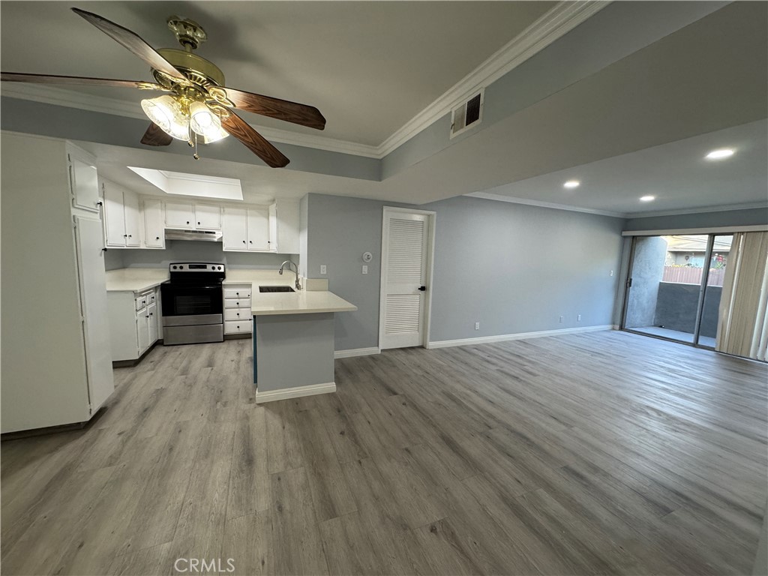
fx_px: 311
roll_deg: -2.5
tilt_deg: -7.2
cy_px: 288
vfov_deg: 85.7
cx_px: 384
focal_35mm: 14
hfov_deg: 102.1
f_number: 2.2
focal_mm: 2.22
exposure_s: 1/120
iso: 250
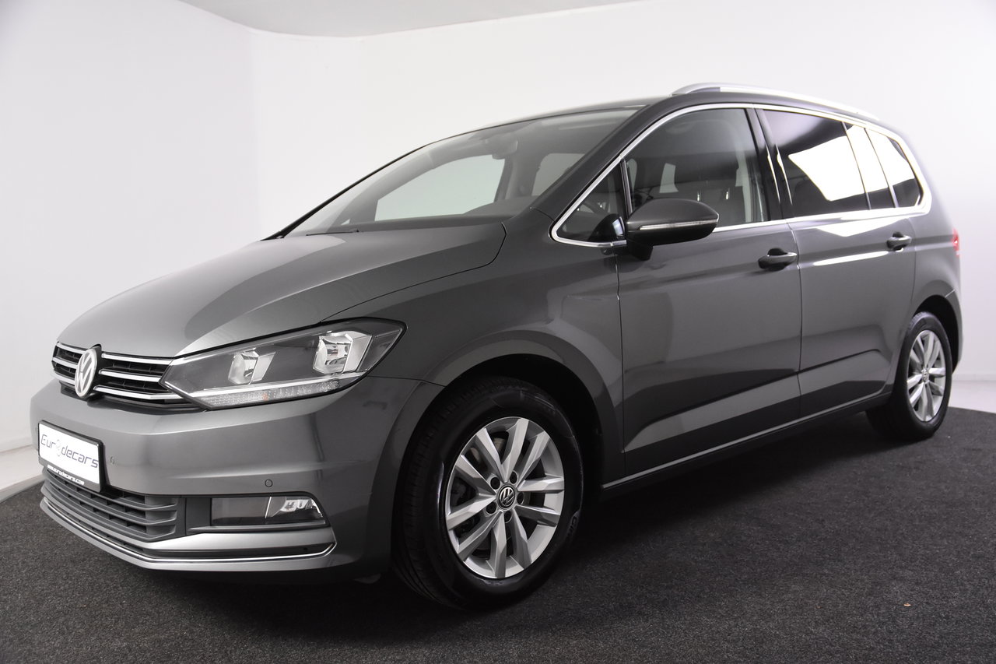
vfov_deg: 40.0
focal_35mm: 33
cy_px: 332
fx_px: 913
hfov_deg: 57.2
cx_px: 498
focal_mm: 22
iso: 1600
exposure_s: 1/80
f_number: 4.5
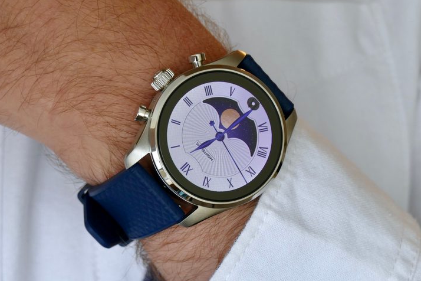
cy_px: 140
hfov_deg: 16.7
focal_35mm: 123
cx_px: 210
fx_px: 1438
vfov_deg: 11.1
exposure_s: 1/80
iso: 400
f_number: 5
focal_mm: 44.41
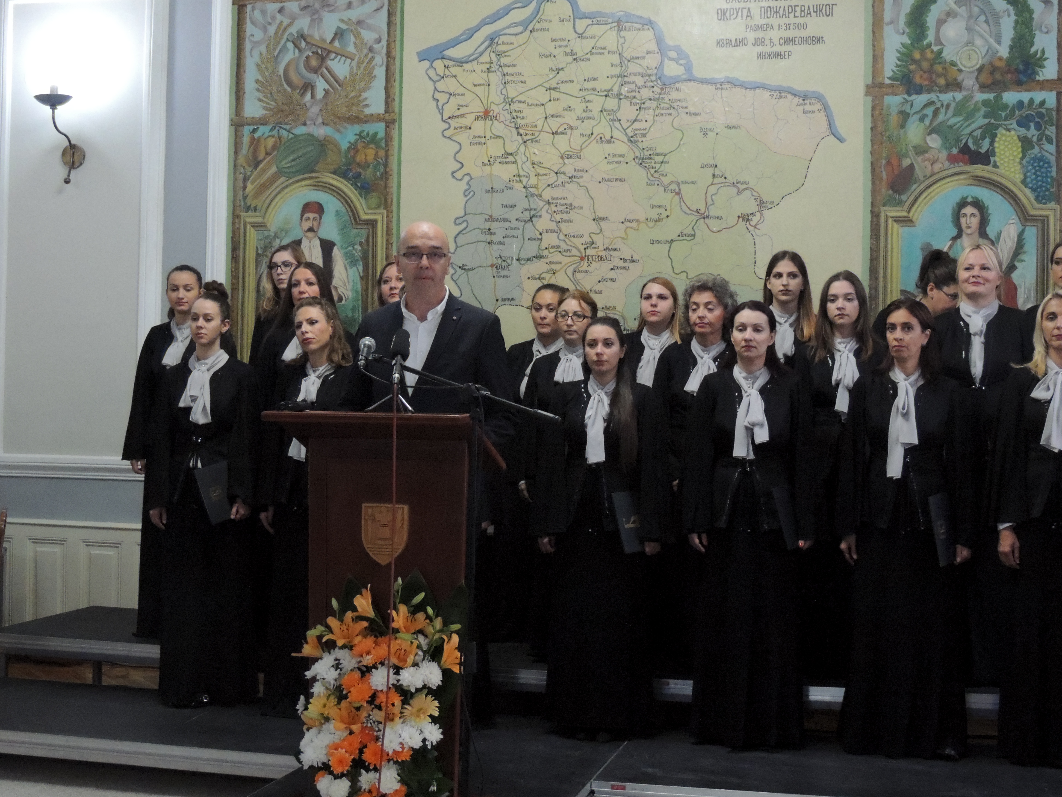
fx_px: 1534
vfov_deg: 29.1
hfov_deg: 38.2
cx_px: 531
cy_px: 398
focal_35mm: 50
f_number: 3.6
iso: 1600
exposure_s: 1/60
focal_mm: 8.9
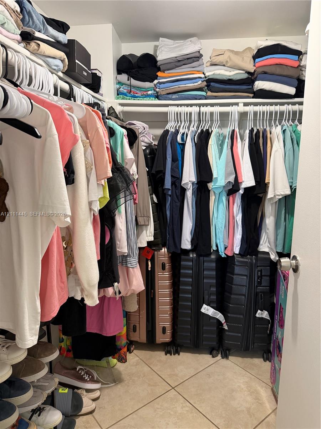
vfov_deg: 71.6
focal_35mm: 24
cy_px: 214
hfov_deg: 56.8
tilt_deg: -10.4
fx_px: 297
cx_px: 160
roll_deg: +0.4
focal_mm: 6.76
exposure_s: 1/60
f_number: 1.78
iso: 200
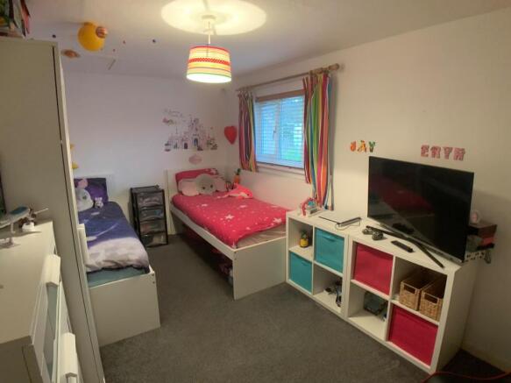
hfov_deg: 61.7
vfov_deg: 48.2
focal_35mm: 29
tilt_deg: -12.3
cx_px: 256
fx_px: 428
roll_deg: +0.2
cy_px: 192
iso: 200
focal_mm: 3
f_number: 1.8
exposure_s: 1/50
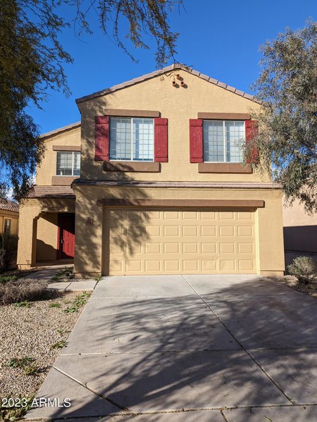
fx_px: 293
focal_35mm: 24
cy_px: 211
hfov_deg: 56.9
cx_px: 158
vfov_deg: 71.5
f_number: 1.85
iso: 47
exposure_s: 1/1825
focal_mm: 6.81
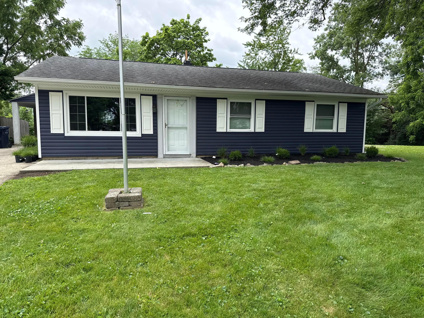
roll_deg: -0.1
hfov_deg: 71.6
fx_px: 294
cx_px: 212
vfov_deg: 56.8
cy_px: 159
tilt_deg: -5.6
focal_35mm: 24
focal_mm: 6.76
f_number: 1.78
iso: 100
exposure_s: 1/1727
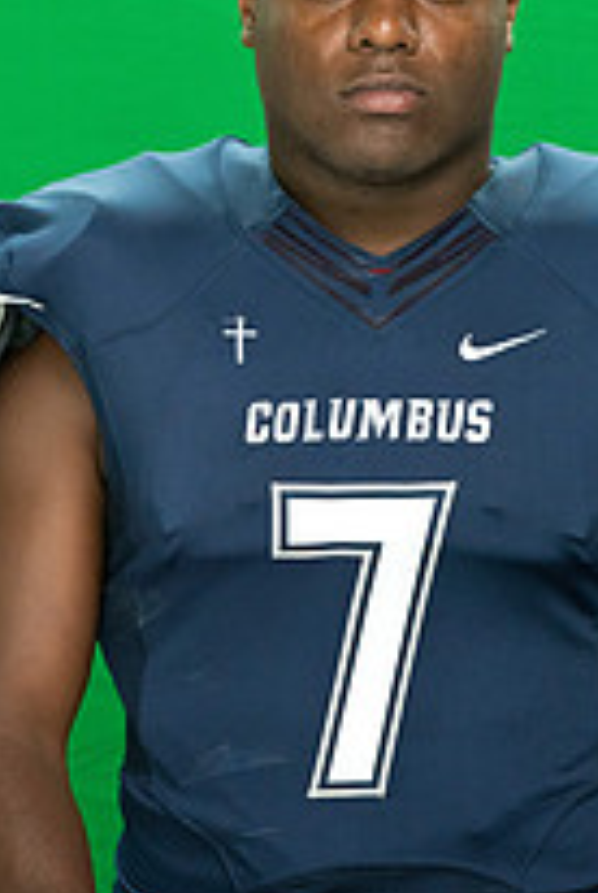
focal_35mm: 327
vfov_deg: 6.3
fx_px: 8120
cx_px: 360
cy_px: 230
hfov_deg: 4.2
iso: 6400
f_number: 8
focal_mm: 150
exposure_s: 1/100
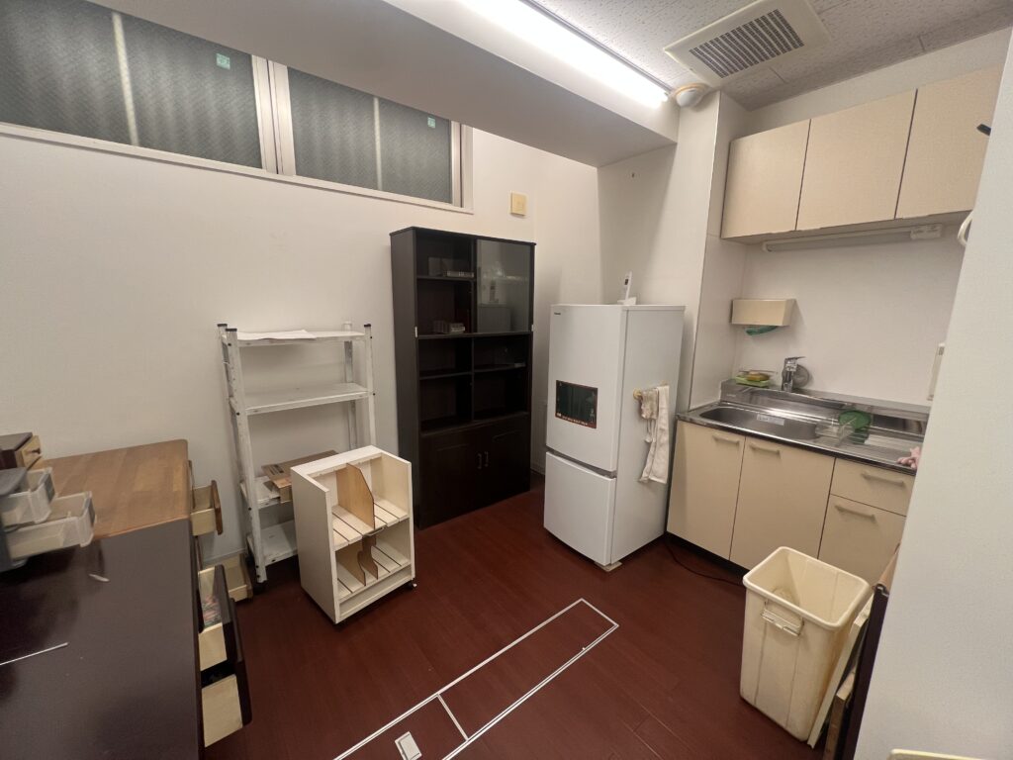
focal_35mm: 13
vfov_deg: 89.9
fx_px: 380
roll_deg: -0.7
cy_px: 380
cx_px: 506
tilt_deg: -10.2
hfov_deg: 106.2
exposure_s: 1/100
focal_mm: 1.57
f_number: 1.8
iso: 125
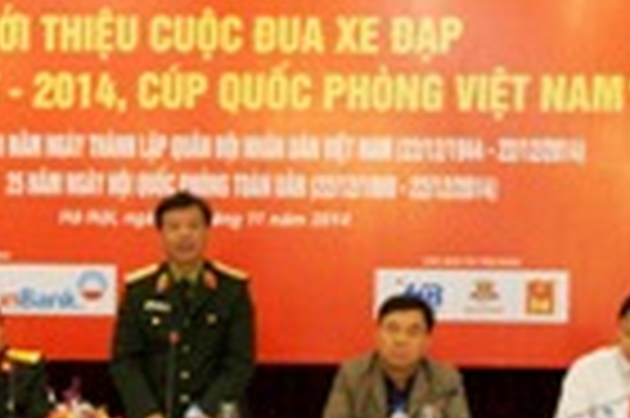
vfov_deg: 10.4
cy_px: 497
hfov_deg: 15.8
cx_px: 180
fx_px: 2265
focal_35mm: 130
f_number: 4.5
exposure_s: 1/160
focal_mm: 27
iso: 3200
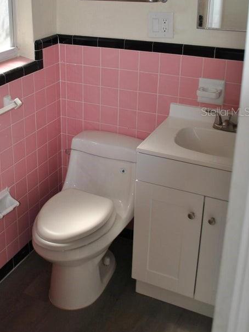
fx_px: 422
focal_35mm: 44
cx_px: 65
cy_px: 111
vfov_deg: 42.4
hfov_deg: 32.3
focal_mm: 18
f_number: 3.5
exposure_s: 1/125
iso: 110
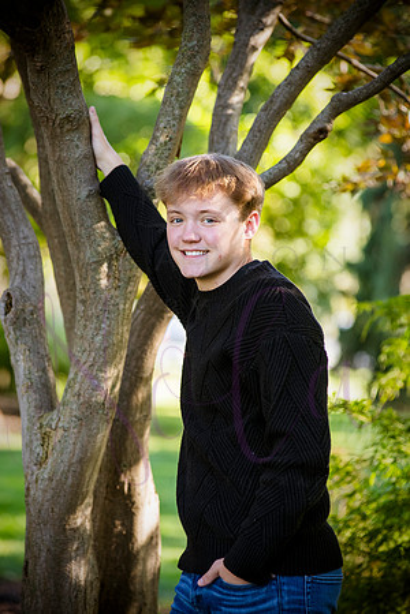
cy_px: 307
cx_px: 205
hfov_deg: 8.9
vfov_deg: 13.2
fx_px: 2648
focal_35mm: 155
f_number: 4.5
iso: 800
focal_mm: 155
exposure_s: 1/320
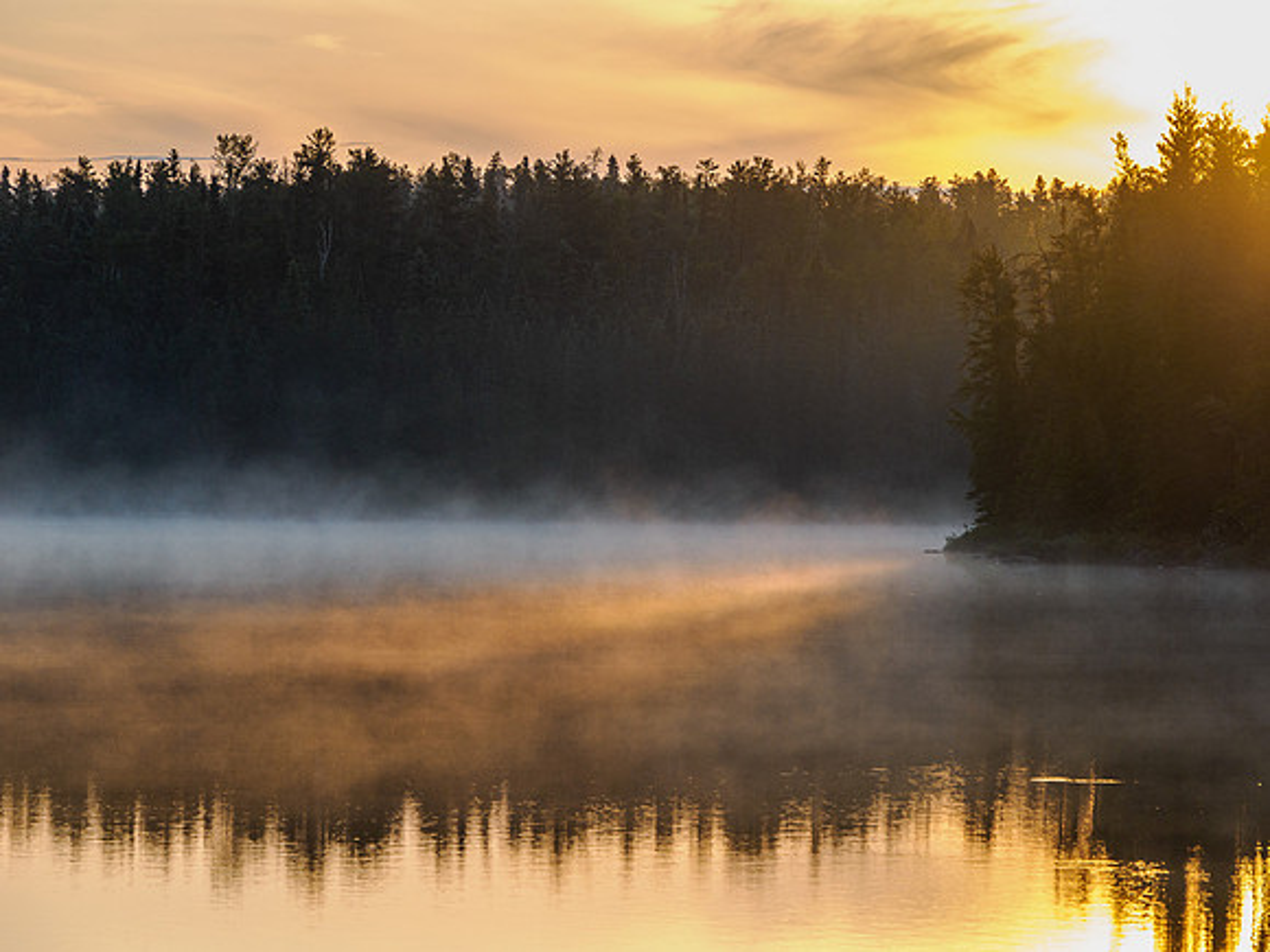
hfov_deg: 8.8
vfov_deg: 6.6
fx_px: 8218
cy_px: 476
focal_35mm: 224
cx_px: 635
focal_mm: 112
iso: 500
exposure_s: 1/200
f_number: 8
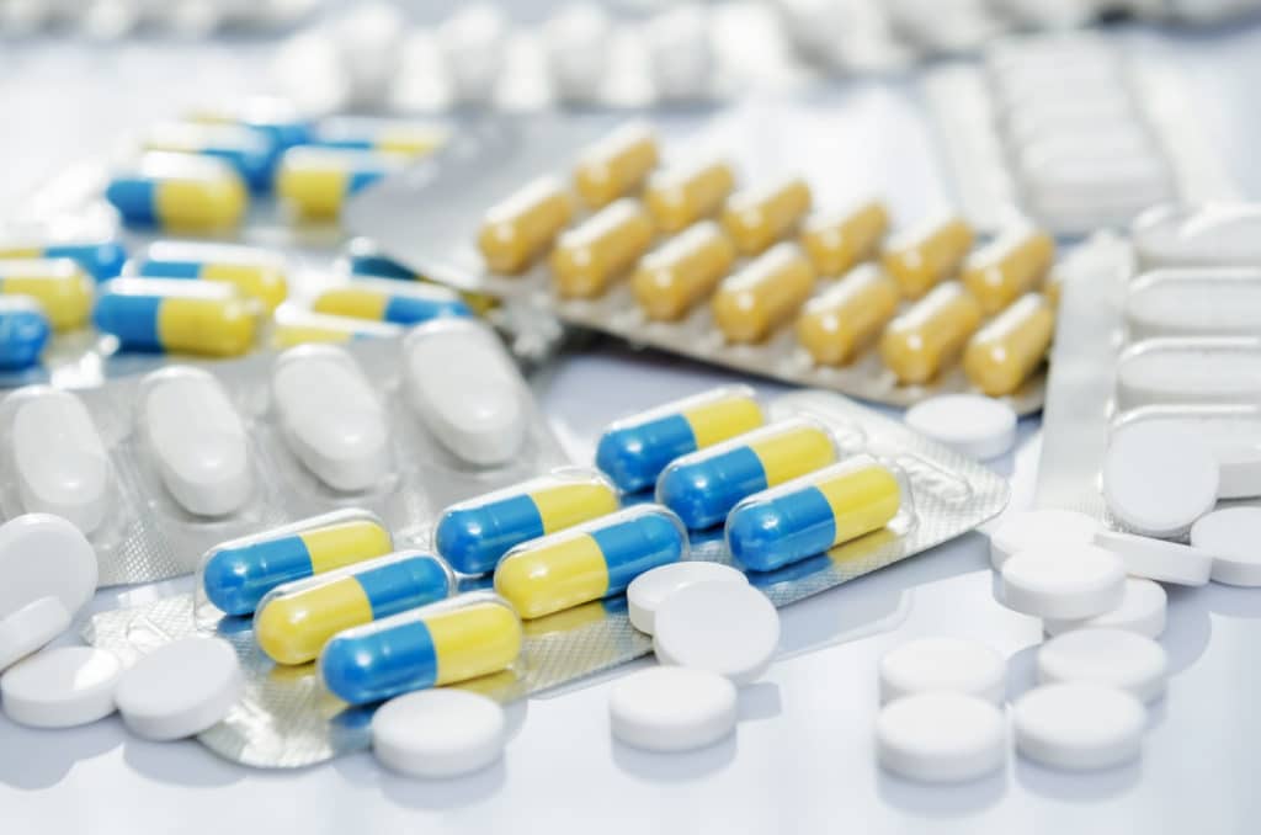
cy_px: 418
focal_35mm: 105
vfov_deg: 13.0
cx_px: 630
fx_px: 3670
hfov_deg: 19.5
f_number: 6.3
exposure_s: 1/125
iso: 200
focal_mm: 70
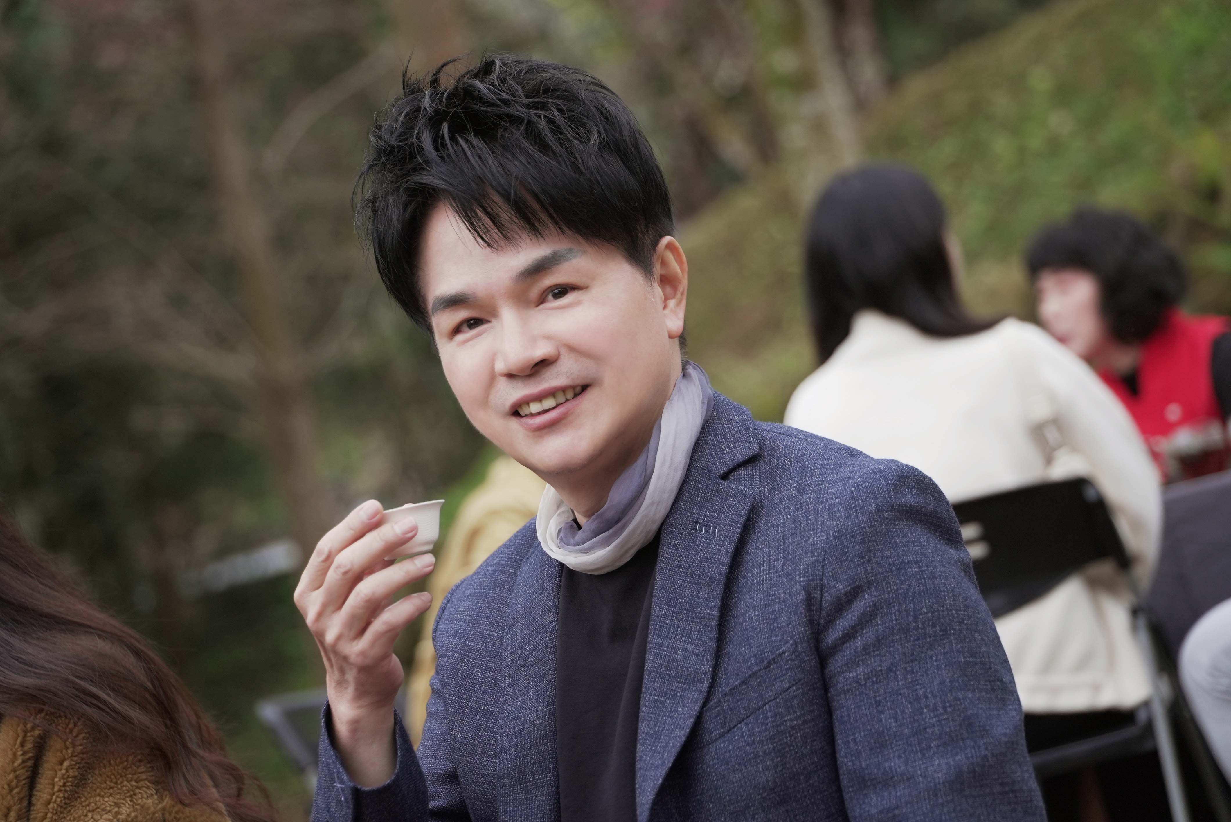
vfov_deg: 14.6
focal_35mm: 94
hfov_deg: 21.7
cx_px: 616
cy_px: 411
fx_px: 3216
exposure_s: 1/250
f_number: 4
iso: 800
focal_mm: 94
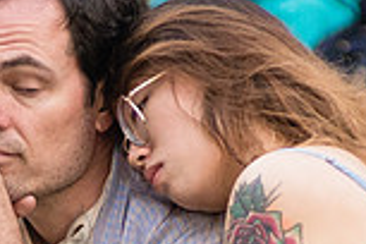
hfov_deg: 1.5
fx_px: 13795
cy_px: 326
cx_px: 52
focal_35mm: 1357
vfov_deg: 1.0
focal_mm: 200
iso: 1600
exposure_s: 1/500
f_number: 4
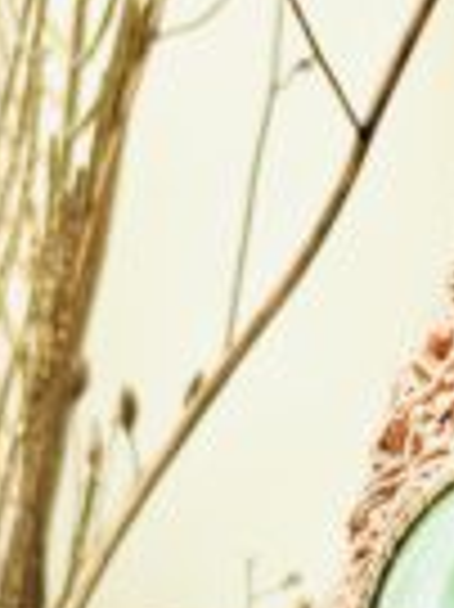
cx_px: 423
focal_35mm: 154
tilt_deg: -16.1
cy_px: 198
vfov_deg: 12.8
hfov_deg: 9.6
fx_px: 2697
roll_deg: -1.6
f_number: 1.6
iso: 32
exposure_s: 1/284
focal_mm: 5.96
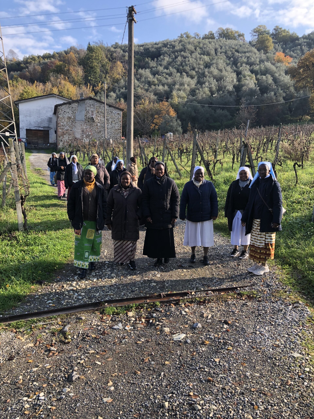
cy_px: 210
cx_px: 157
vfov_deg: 63.4
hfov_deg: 49.7
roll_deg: -0.2
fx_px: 339
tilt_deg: -6.1
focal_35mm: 28
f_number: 1.8
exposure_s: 1/353
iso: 20
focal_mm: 3.99
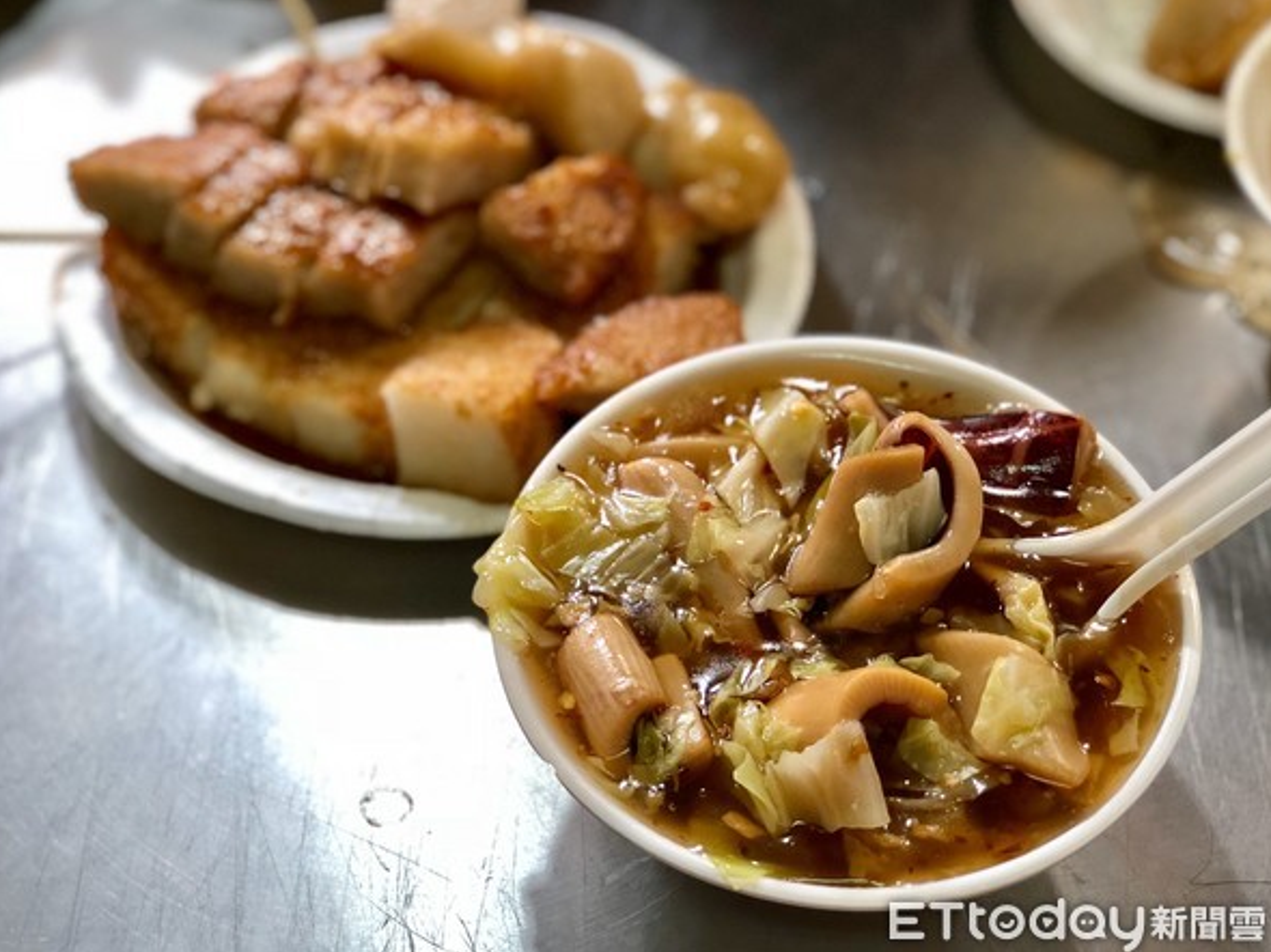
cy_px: 480
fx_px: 2129
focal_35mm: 58
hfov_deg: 33.2
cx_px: 636
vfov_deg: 25.2
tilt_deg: -49.1
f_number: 2.8
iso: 320
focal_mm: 6.6
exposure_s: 1/60
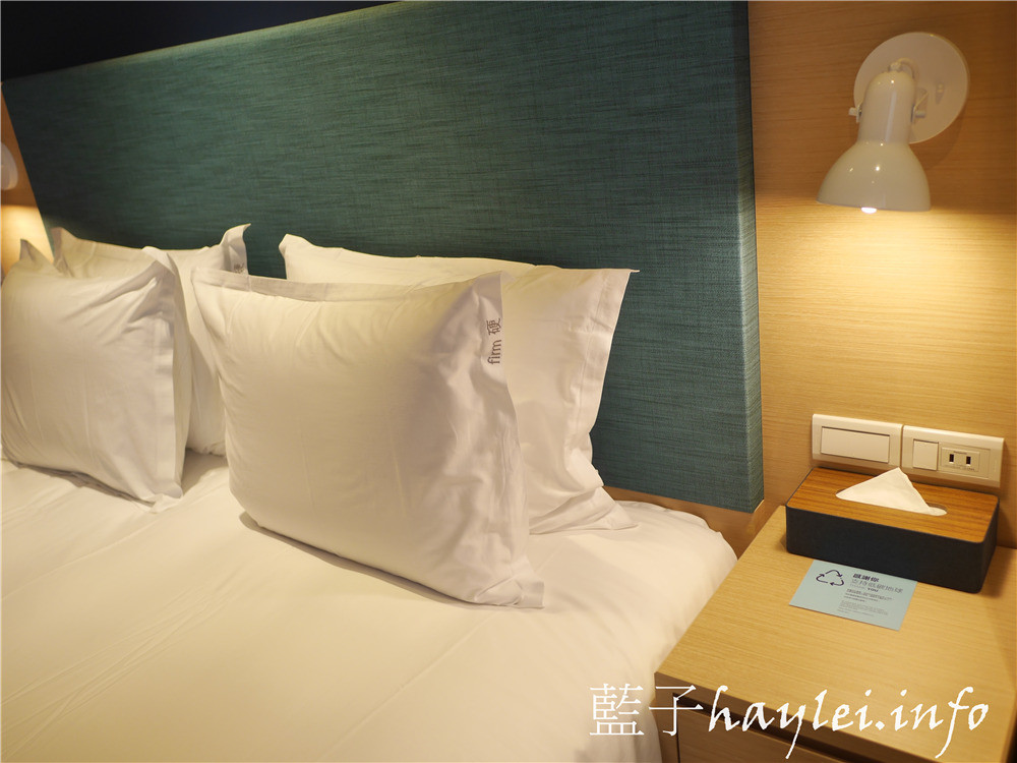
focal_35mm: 30
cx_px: 508
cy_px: 382
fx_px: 881
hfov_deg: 60.0
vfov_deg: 46.8
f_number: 2
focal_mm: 15
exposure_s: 1/125
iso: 200
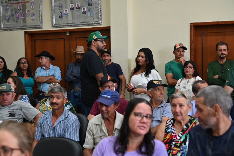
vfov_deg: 22.6
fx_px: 390
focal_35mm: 60
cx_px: 117
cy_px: 78
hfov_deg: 33.4
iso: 1600
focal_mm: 60
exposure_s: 1/125
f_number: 4
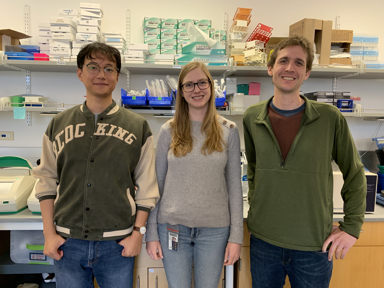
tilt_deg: -5.0
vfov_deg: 53.1
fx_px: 288
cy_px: 144
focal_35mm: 26
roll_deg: -1.1
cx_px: 192
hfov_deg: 67.3
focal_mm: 4.25
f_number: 1.8
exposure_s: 1/60
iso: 200
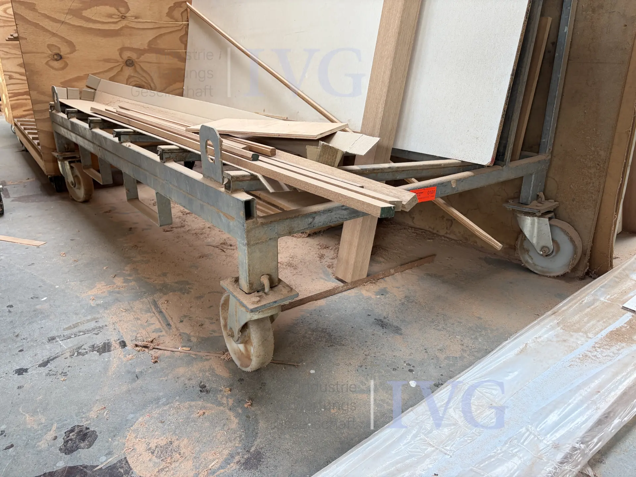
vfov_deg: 53.1
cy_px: 238
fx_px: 478
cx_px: 318
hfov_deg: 67.3
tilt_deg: -20.4
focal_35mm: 26
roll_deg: +0.8
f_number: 1.6
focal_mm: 5.96
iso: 50
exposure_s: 1/100
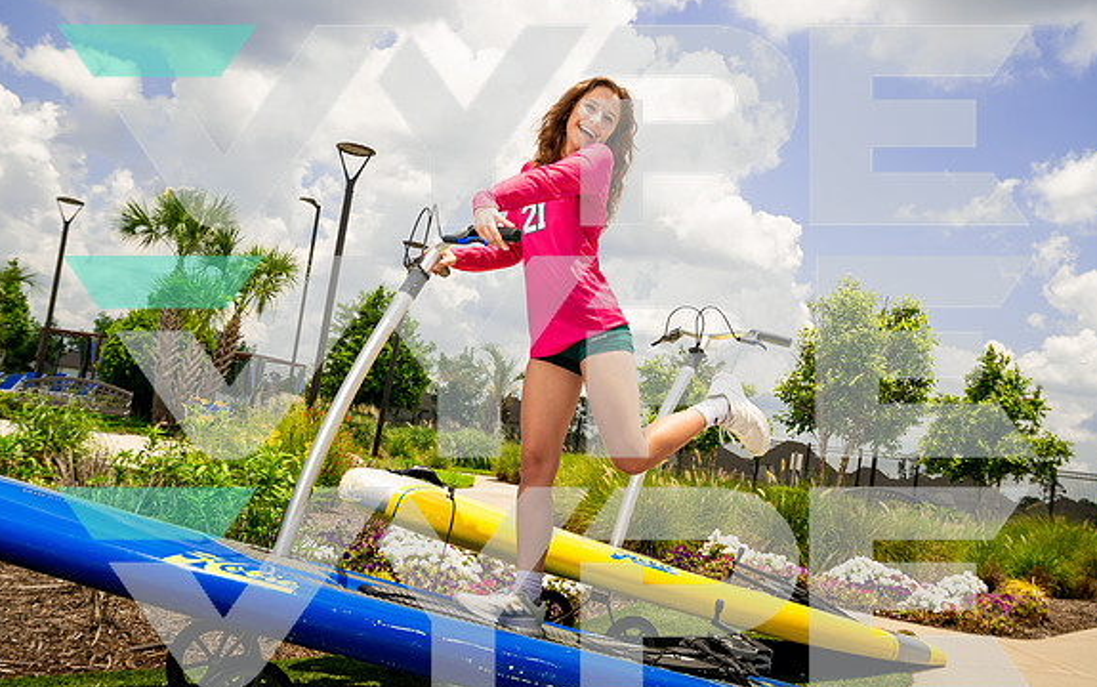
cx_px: 549
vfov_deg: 34.5
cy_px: 358
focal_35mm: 37
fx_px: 1107
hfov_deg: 52.7
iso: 100
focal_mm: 36
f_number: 6.3
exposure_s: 1/320
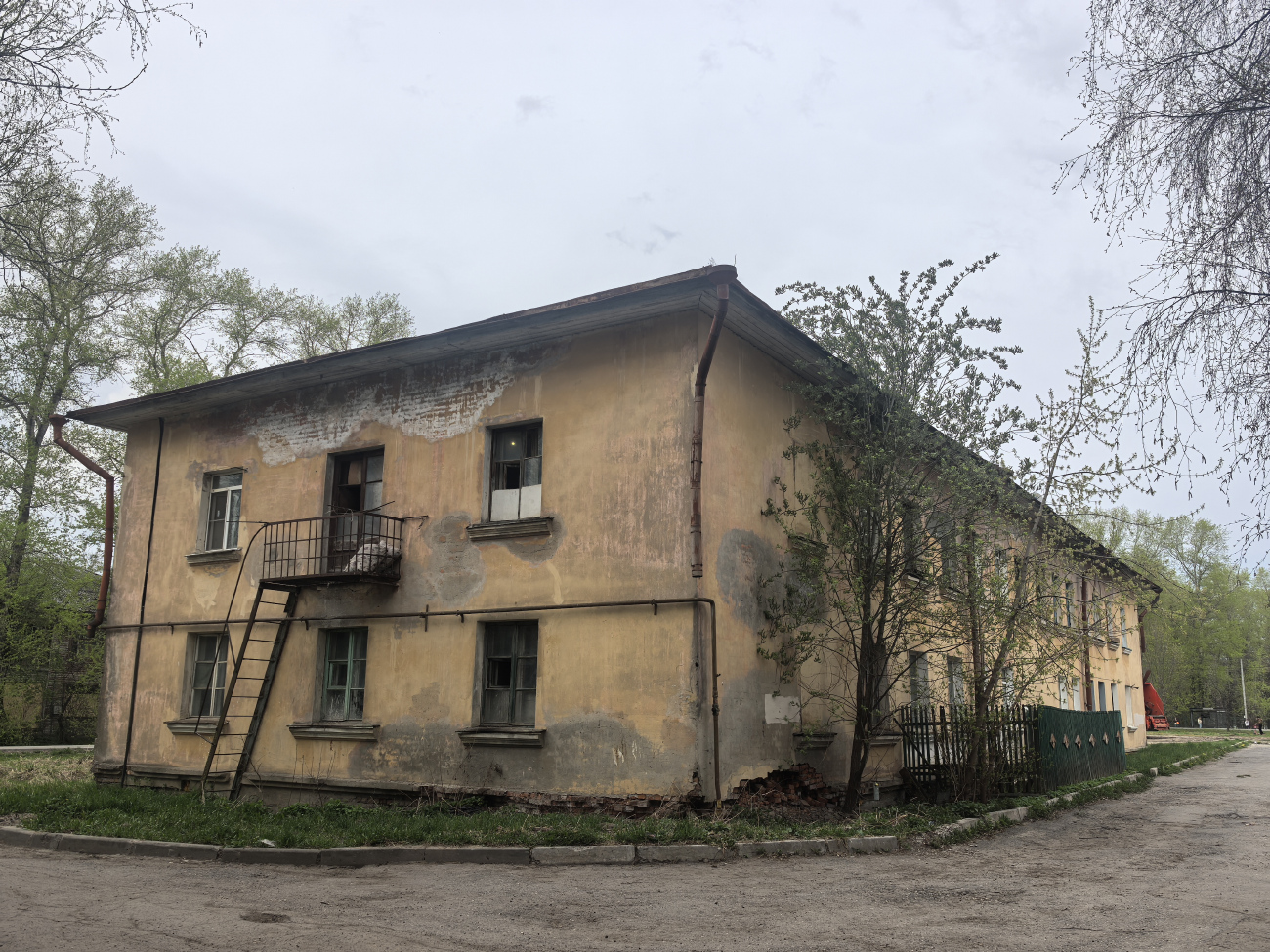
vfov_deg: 48.2
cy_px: 476
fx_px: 1064
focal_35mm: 29
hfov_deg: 61.7
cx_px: 635
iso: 50
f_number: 2
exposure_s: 1/941
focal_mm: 6.98
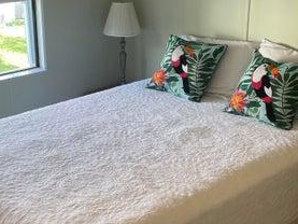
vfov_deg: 24.4
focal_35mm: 60
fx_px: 517
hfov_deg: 32.1
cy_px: 103
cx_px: 126
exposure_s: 1/120
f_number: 1.6
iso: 100
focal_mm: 4.2
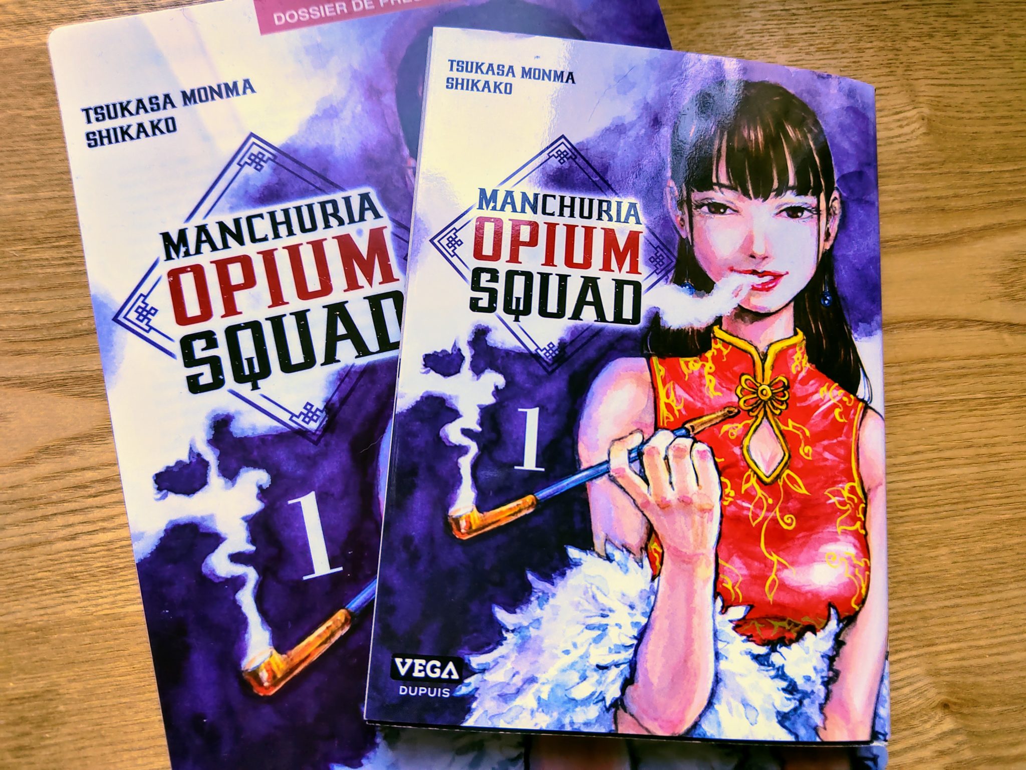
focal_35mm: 23
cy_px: 385
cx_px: 513
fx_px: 682
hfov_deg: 73.9
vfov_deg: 58.9
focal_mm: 5.52
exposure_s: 1/100
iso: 844
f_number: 1.9
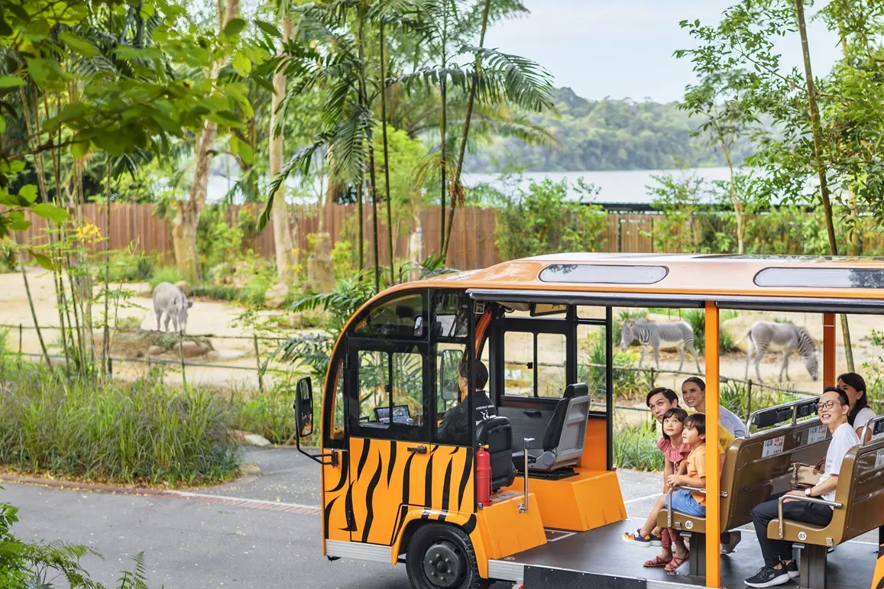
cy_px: 336
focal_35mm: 73
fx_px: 1792
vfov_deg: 18.7
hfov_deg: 27.6
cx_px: 546
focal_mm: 58
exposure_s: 1/125
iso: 100
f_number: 2.8
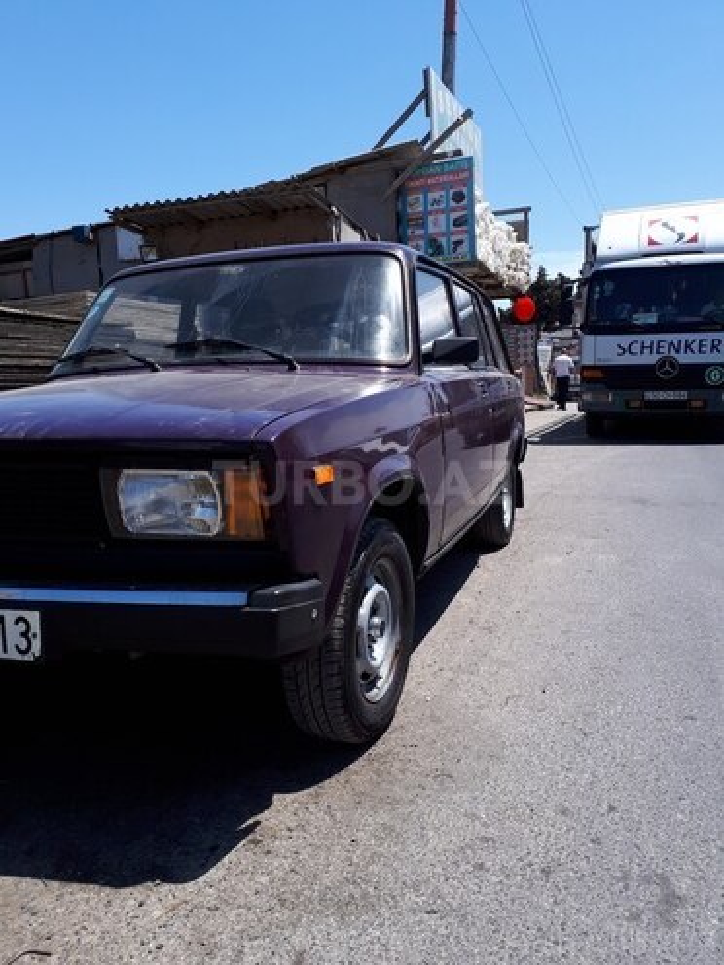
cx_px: 362
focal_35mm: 27
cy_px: 482
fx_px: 753
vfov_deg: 65.3
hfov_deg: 51.4
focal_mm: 3.6
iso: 40
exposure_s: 1/1263
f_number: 1.9
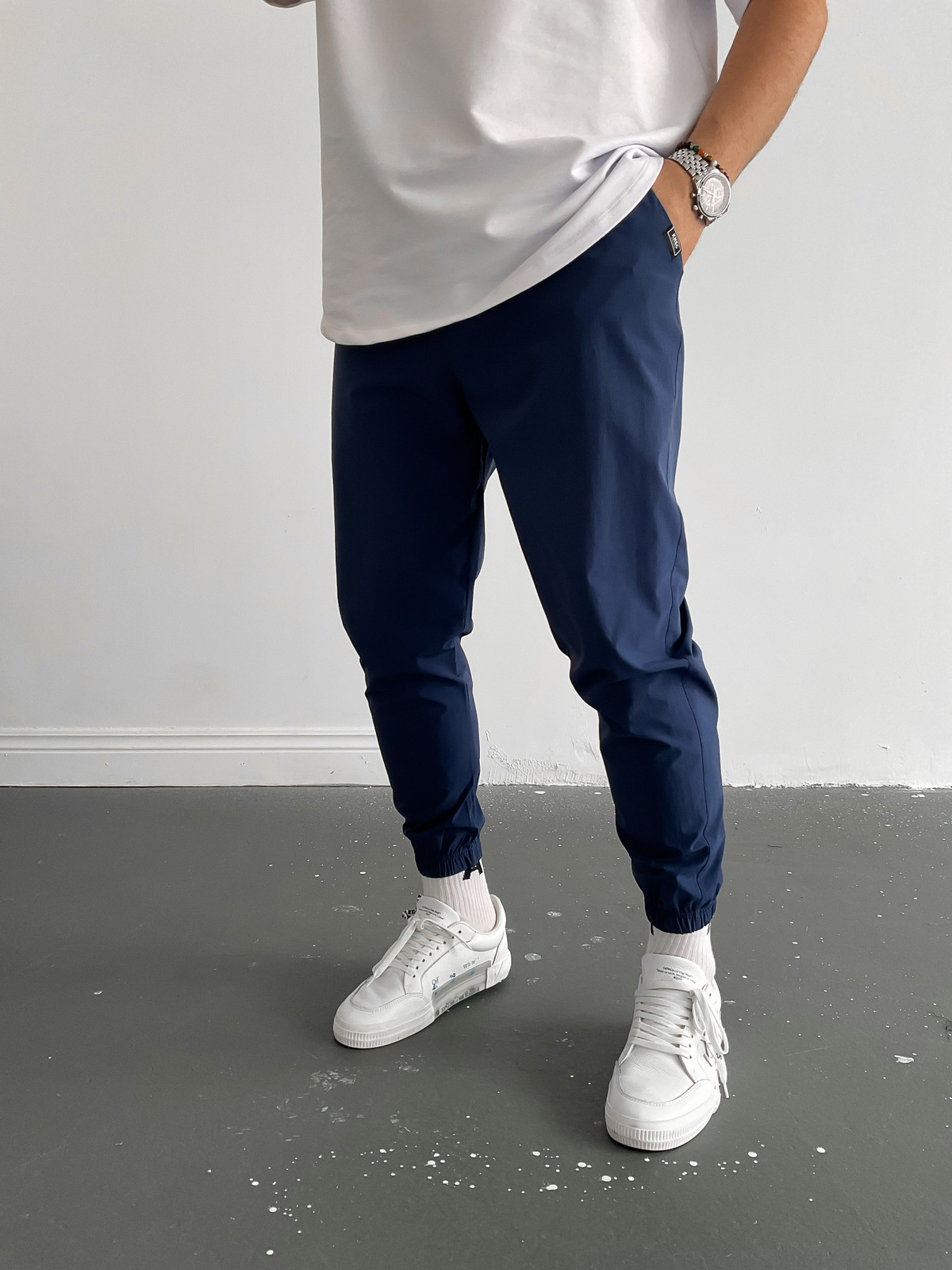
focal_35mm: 29
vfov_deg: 61.7
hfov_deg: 48.2
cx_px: 476
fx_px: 1063
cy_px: 635
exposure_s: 1/85
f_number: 1.8
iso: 64
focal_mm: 3
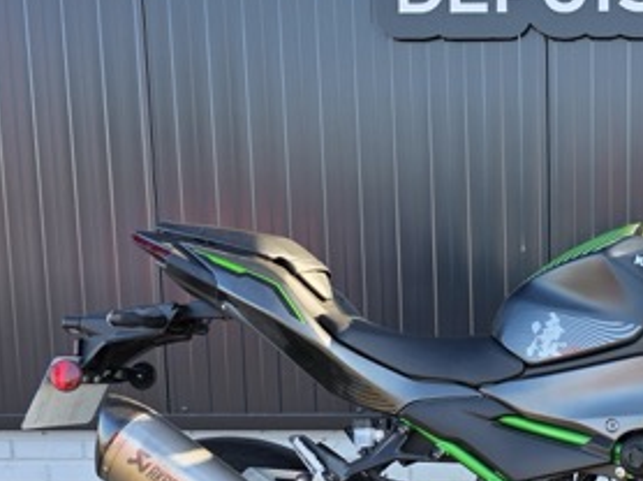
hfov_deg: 34.2
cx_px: 578
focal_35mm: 53
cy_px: 338
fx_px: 984
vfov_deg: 27.2
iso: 50
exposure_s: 1/359
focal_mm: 6.3
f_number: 1.7
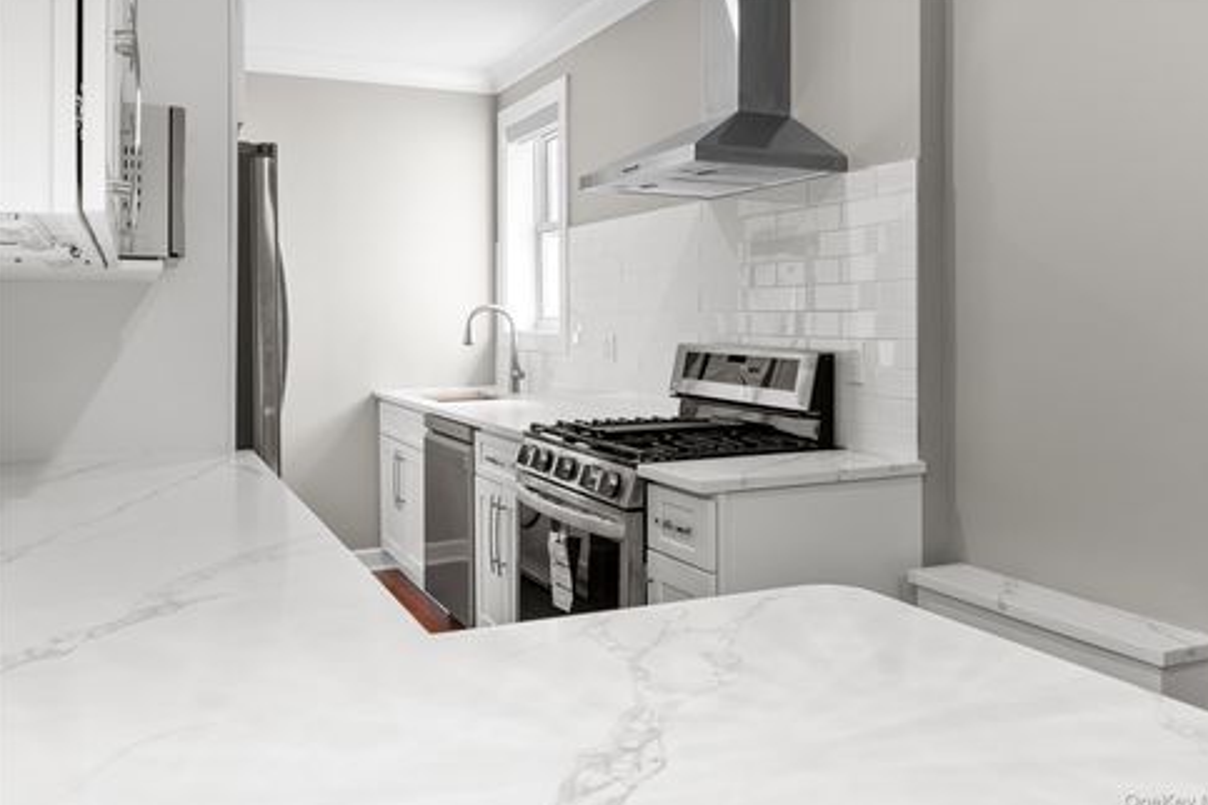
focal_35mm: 29
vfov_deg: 45.0
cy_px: 399
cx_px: 623
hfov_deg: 63.6
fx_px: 973
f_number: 8
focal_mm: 28
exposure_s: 1/2
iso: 125
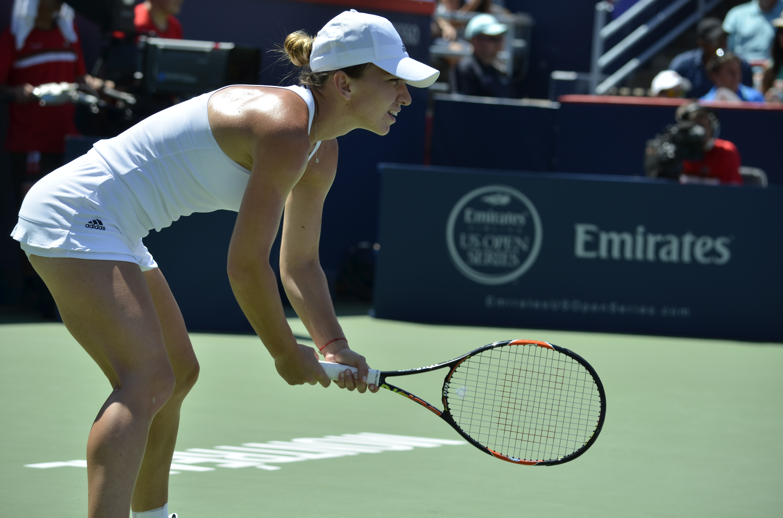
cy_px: 259
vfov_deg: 7.3
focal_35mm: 188
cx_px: 392
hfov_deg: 11.0
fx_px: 4070
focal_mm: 125
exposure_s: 1/500
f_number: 5.6
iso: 100
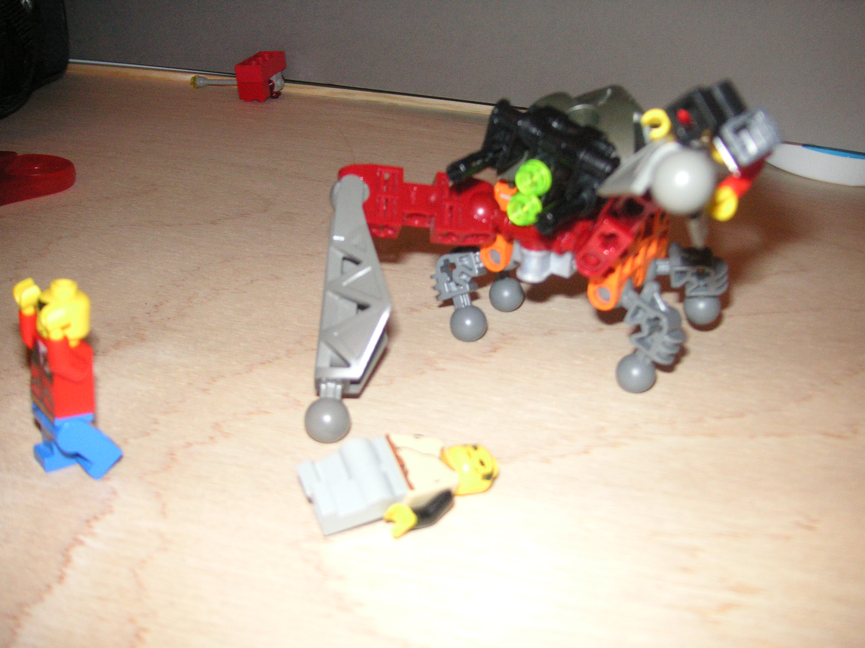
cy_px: 324
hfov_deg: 50.1
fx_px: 925
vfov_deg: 38.7
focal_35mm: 37
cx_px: 432
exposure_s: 1/45
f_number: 2.8
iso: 160
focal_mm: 6.1
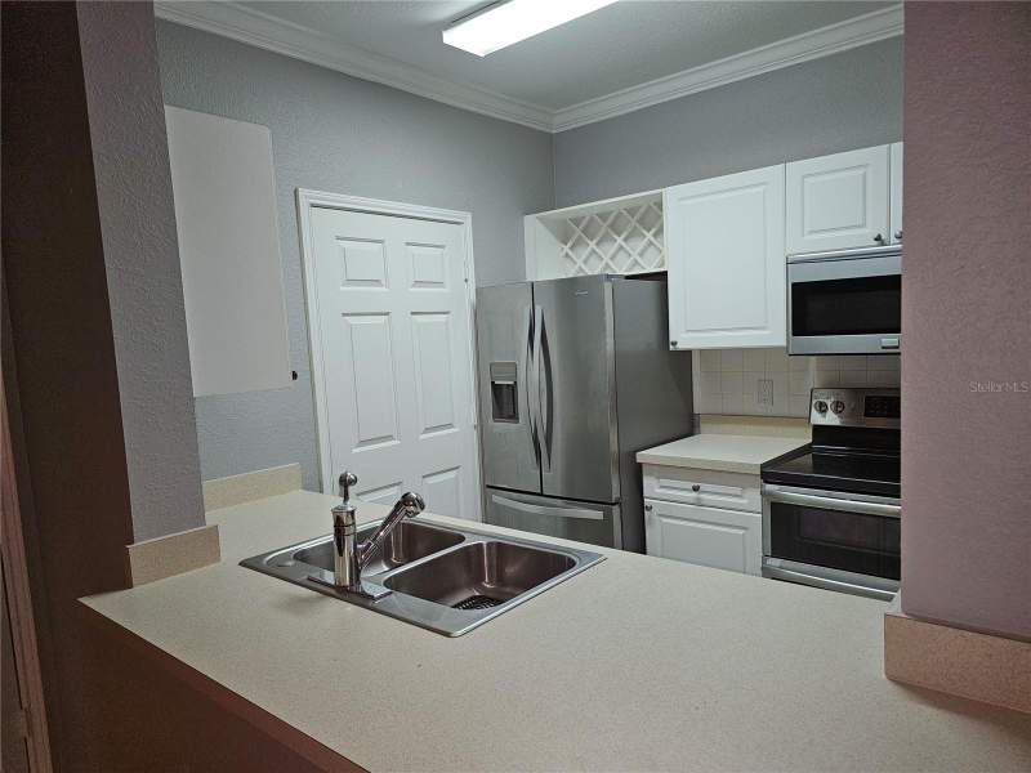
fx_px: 685
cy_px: 386
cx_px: 516
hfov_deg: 73.9
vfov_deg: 58.9
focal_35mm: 23
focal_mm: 6.3
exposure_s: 1/40
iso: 100
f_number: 1.7
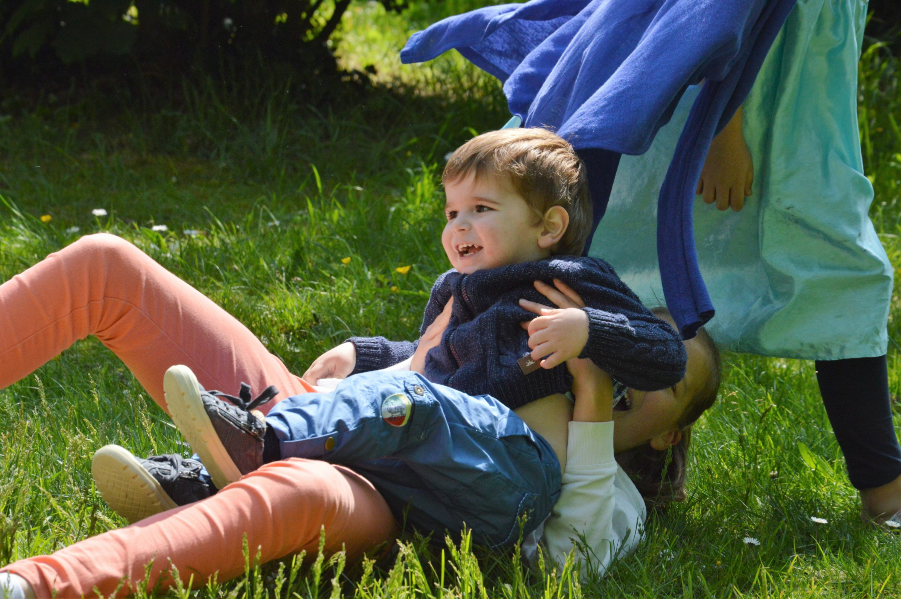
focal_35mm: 158
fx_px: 3939
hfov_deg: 13.1
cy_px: 300
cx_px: 450
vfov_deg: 8.7
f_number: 9
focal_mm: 105
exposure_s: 1/1250
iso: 800
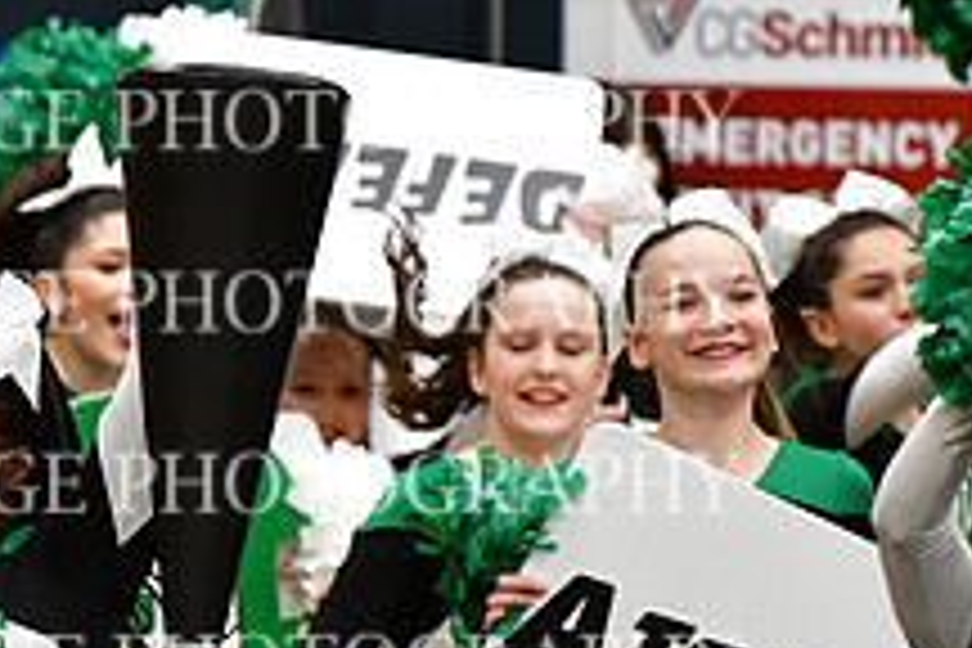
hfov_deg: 2.6
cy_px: 574
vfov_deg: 1.7
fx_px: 21787
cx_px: 90
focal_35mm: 807
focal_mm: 200
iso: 5000
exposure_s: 1/500
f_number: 3.5
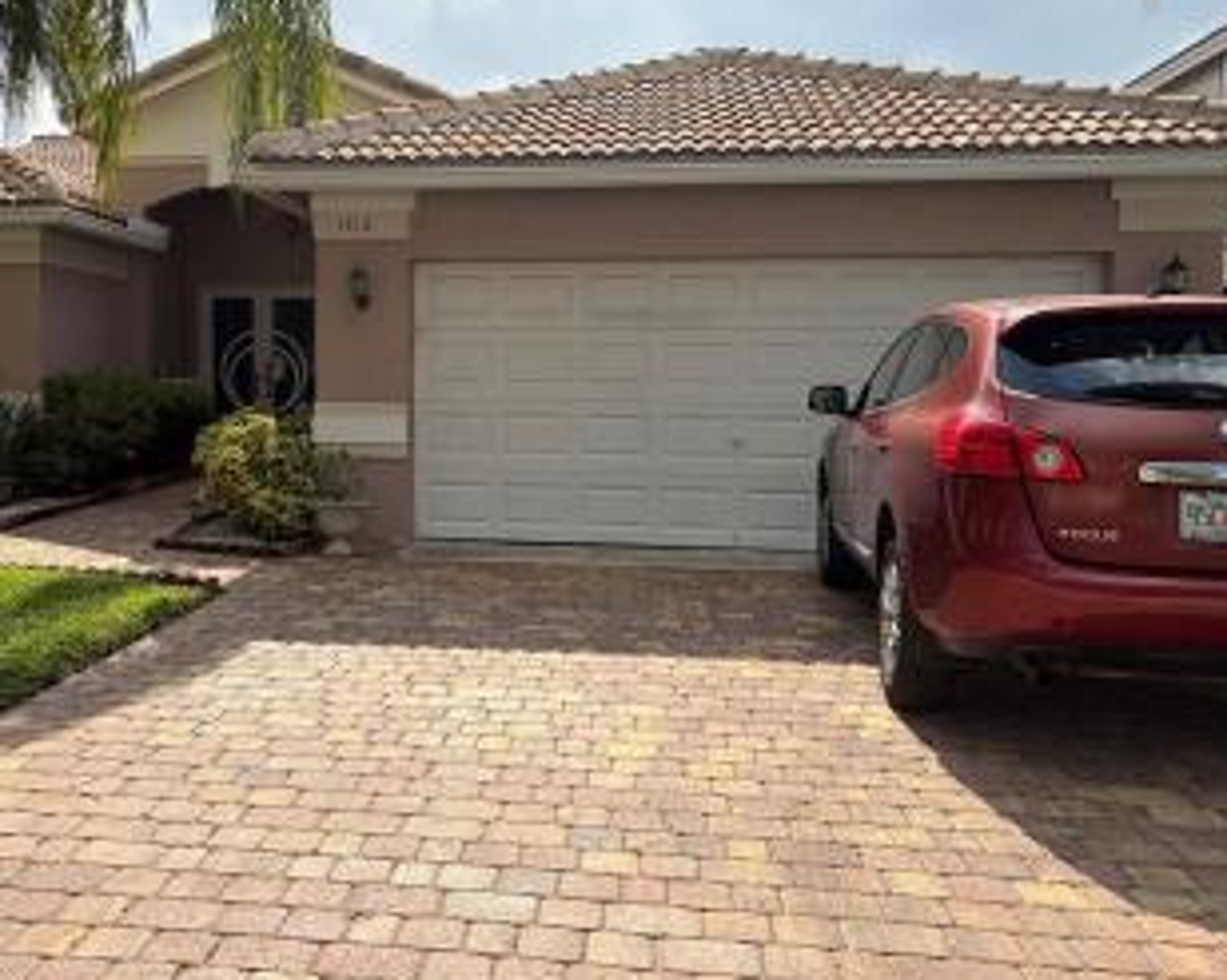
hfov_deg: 53.8
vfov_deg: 44.5
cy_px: 446
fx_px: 1198
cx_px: 478
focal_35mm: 33
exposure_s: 1/3125
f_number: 1.6
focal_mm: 5.96
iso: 50
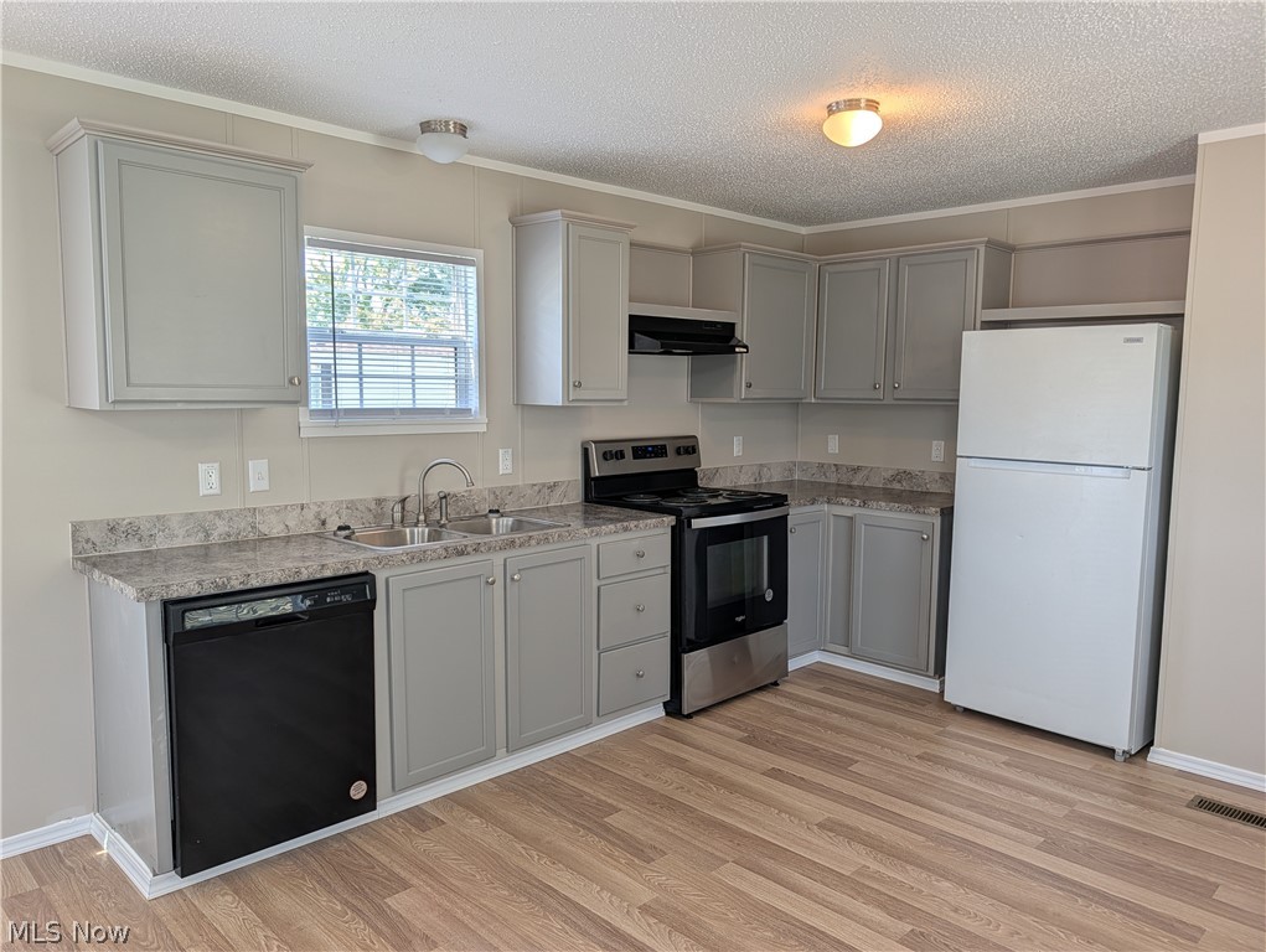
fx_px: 879
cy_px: 476
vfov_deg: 56.9
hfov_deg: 71.5
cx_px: 633
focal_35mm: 24
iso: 31
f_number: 1.68
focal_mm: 6.9
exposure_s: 1/120
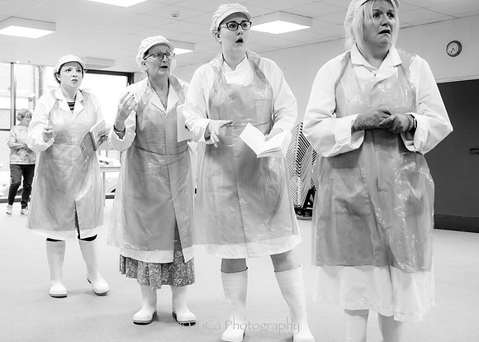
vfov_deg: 32.9
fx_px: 579
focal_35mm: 43
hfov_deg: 44.7
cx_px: 192
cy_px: 158
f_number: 2.8
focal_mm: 24
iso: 800
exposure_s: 1/80
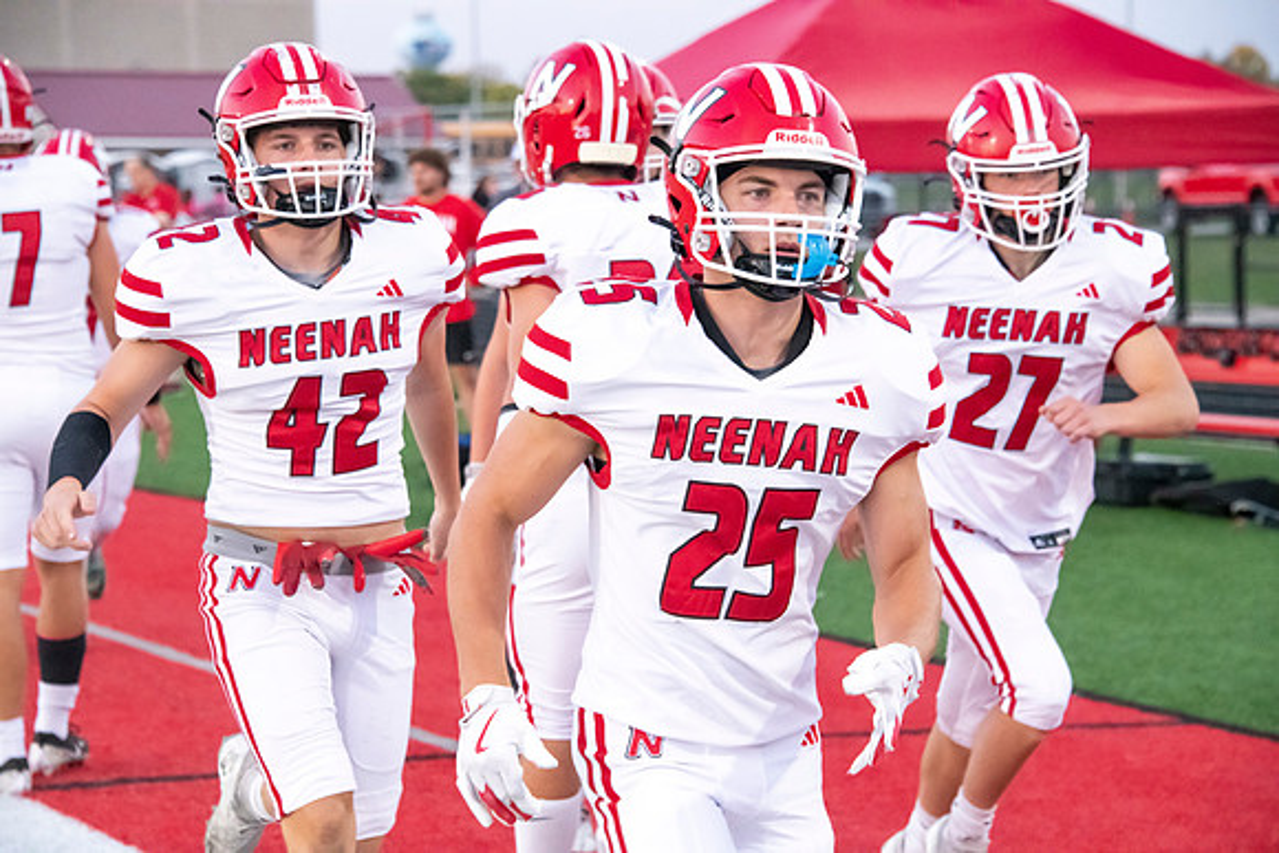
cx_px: 640
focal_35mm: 135
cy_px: 426
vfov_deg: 10.2
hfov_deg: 15.2
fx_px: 4797
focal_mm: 135
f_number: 7.1
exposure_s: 1/800
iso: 10000
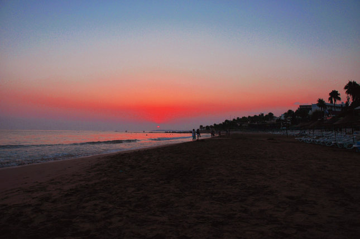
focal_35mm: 27
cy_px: 120
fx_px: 270
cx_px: 180
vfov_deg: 47.8
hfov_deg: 67.5
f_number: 5.6
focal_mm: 18
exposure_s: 1/800
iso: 200
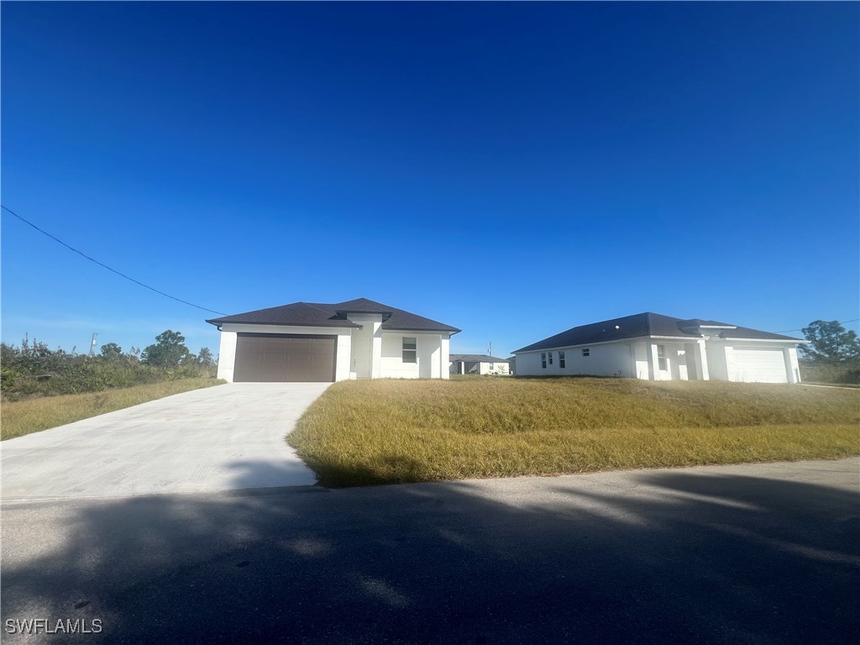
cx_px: 430
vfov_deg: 89.9
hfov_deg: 106.2
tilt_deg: +8.1
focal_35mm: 13
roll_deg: +0.1
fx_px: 323
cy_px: 322
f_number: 1.8
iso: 32
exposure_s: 1/2320
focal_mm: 1.57
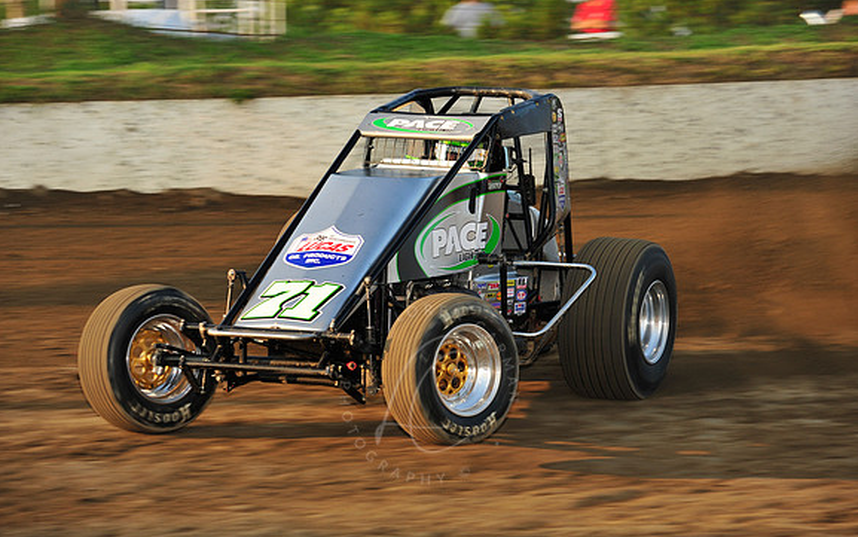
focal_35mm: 174
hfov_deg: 12.0
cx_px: 428
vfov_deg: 7.5
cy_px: 257
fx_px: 4070
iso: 400
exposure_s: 1/320
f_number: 8
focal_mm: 170
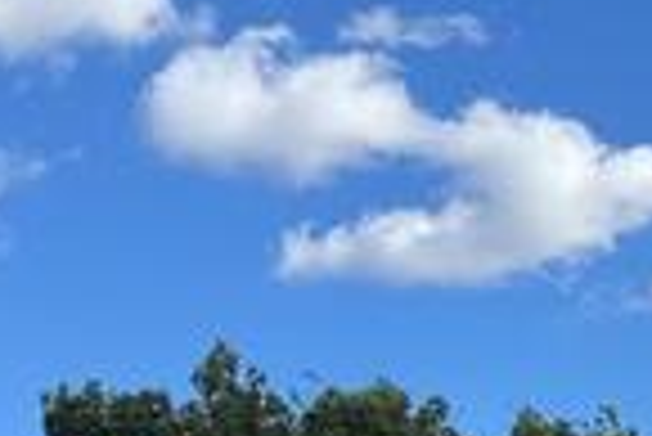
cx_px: 681
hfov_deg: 17.3
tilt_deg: -0.1
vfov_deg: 10.8
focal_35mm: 115
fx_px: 2085
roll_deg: +2.8
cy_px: 908
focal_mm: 6.76
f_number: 1.78
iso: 80
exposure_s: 1/2415
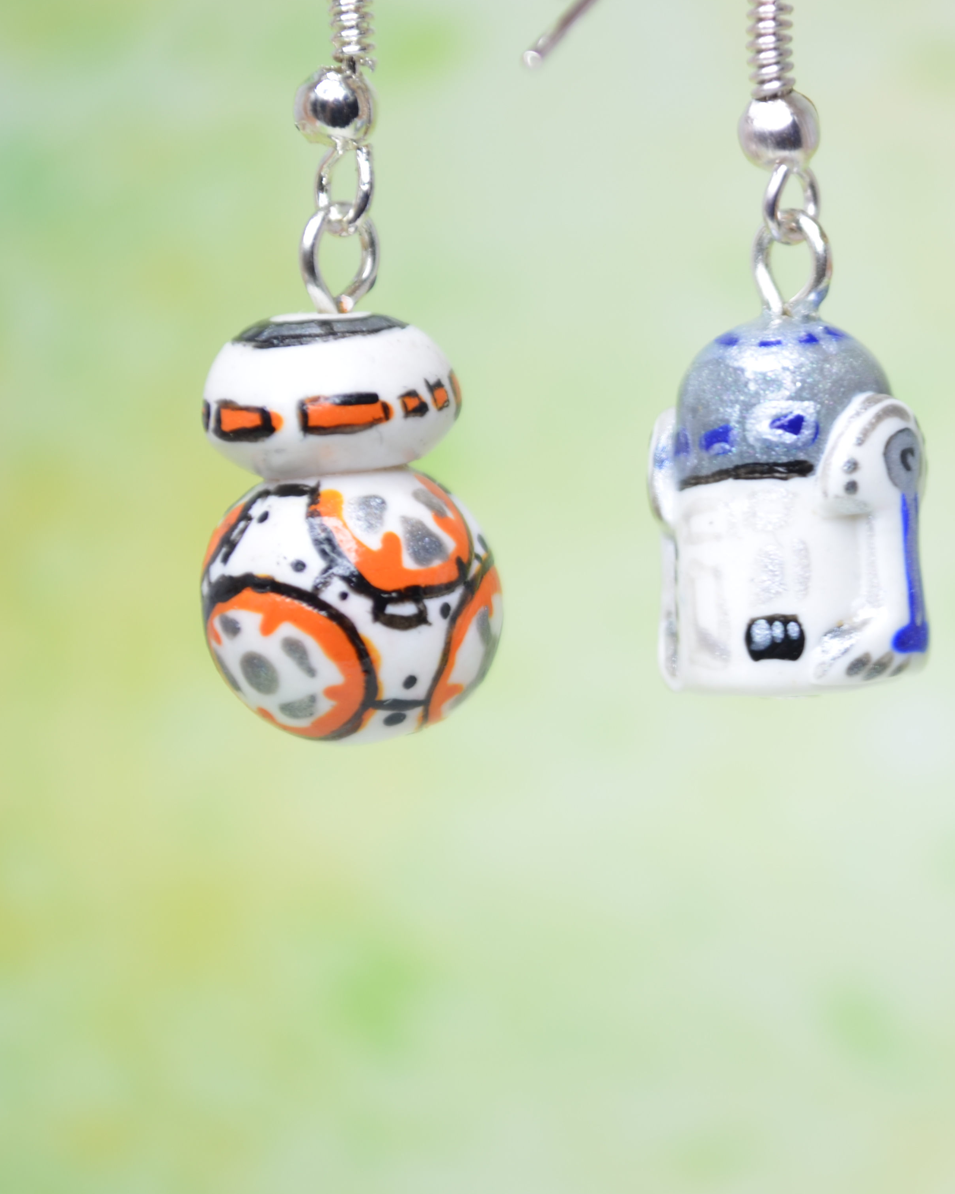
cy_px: 578
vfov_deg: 15.3
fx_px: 4444
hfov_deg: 12.1
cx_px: 953
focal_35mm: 126
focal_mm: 55
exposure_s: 1/25
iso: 100
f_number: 5.6
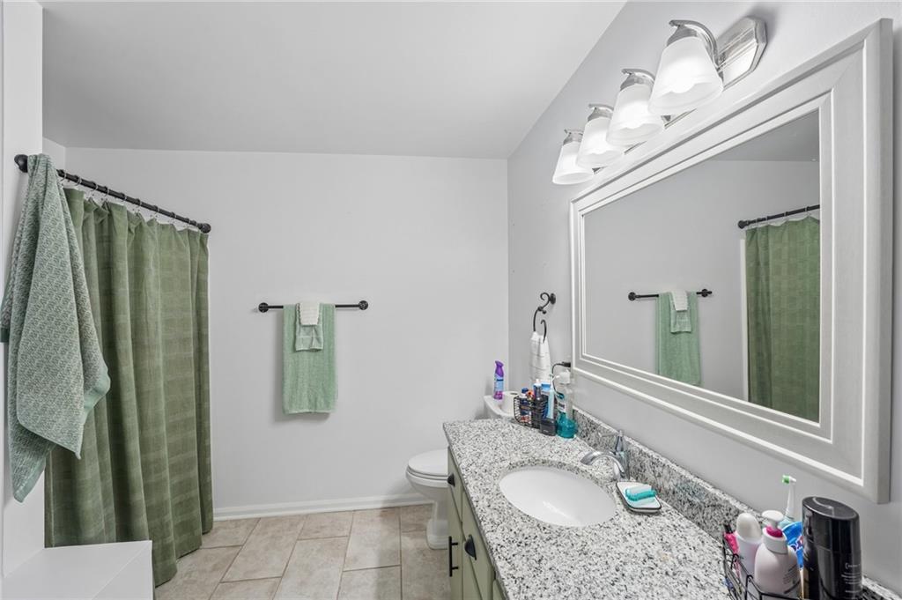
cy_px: 300
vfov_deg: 81.1
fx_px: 350
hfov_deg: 104.3
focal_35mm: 14
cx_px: 451
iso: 320
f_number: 8
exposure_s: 1/15
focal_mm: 14
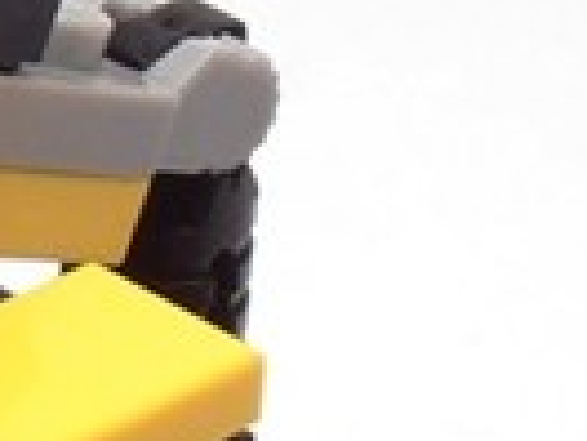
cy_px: 425
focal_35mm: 252
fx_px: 4273
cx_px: -422
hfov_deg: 7.6
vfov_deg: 5.9
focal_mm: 6.61
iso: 80
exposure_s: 1/100
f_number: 3.9
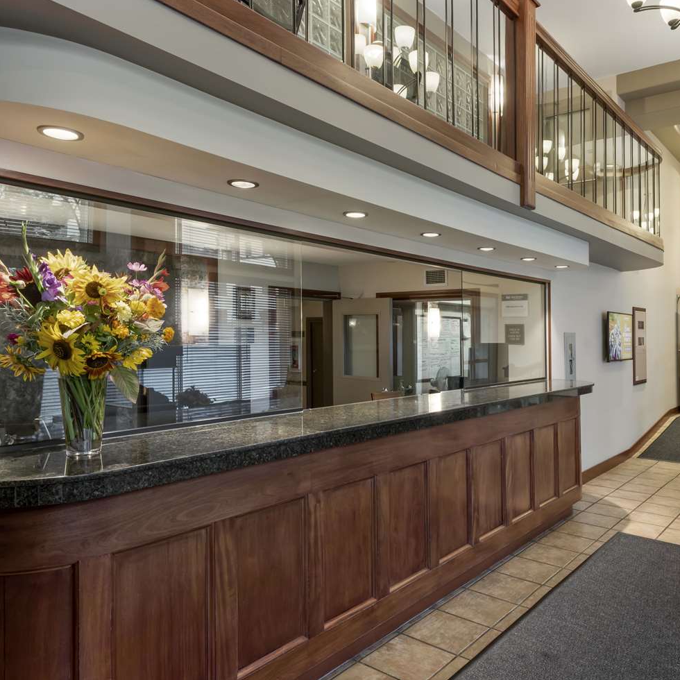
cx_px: 397
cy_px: 335
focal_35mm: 26
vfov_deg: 60.9
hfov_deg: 60.6
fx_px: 578
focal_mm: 20
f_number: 11
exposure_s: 1.3
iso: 320
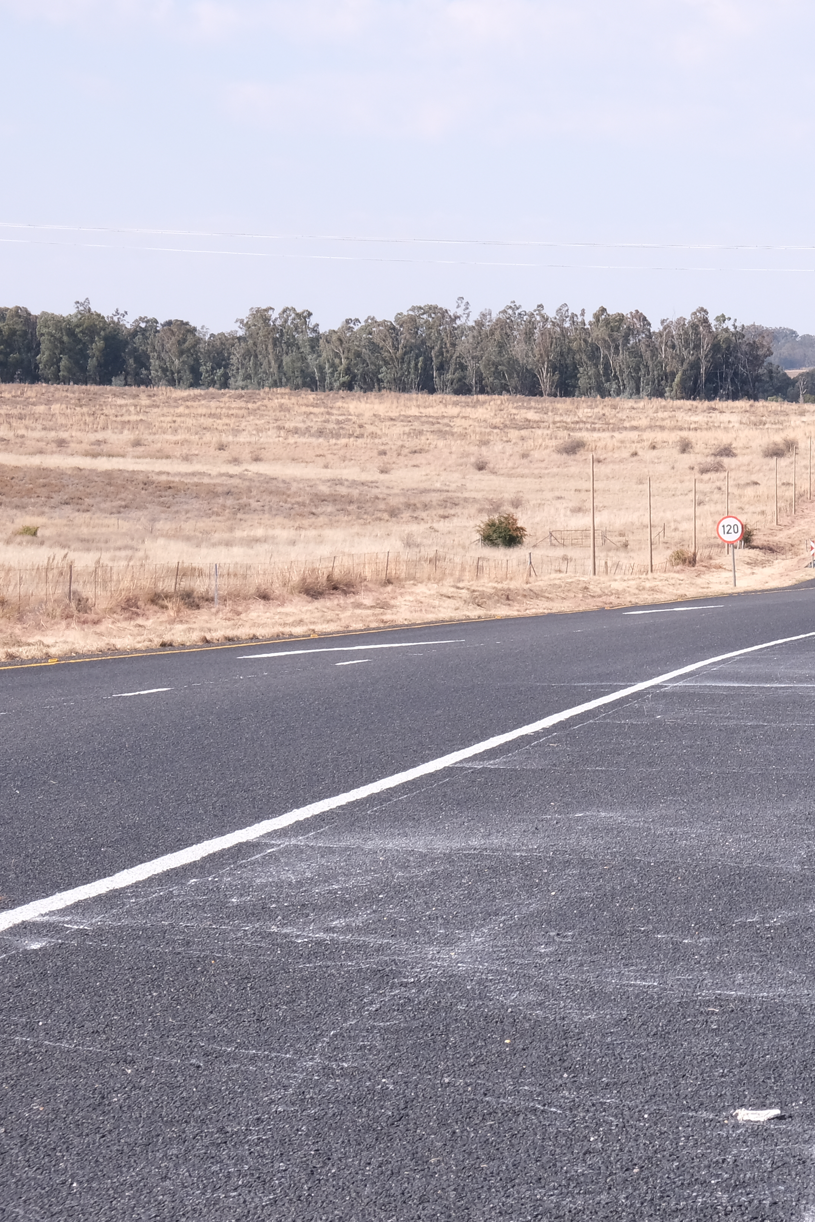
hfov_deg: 8.5
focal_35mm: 160
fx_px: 5433
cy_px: 553
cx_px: 967
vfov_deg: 12.8
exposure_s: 1/125
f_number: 16
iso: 500
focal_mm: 55
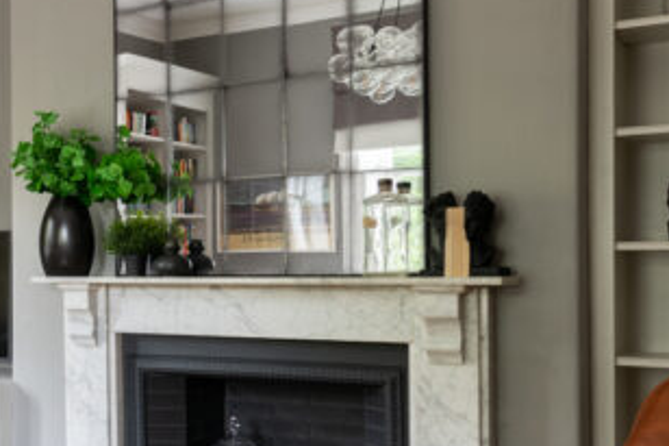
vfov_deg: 24.9
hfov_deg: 29.0
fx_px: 1003
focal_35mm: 54
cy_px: 303
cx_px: -228
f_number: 8
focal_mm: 16
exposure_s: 1/2.5
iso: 200
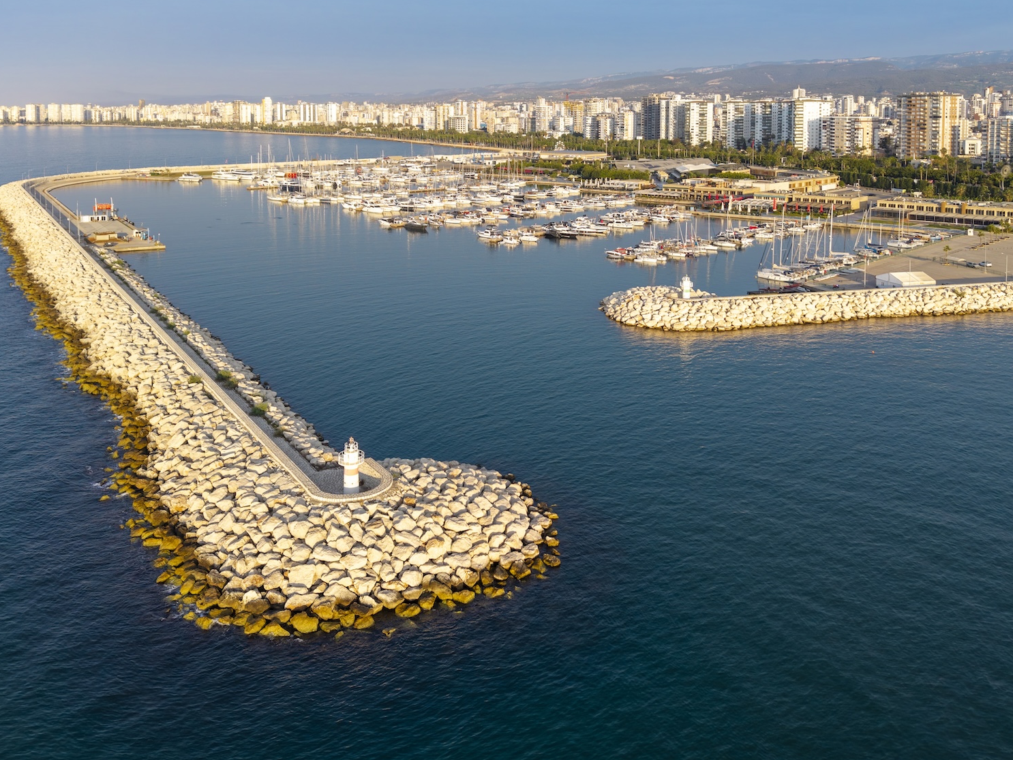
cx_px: 506
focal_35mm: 31
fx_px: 907
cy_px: 295
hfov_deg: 58.3
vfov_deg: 45.2
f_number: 1.8
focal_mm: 8.67
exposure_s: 1/1250
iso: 100
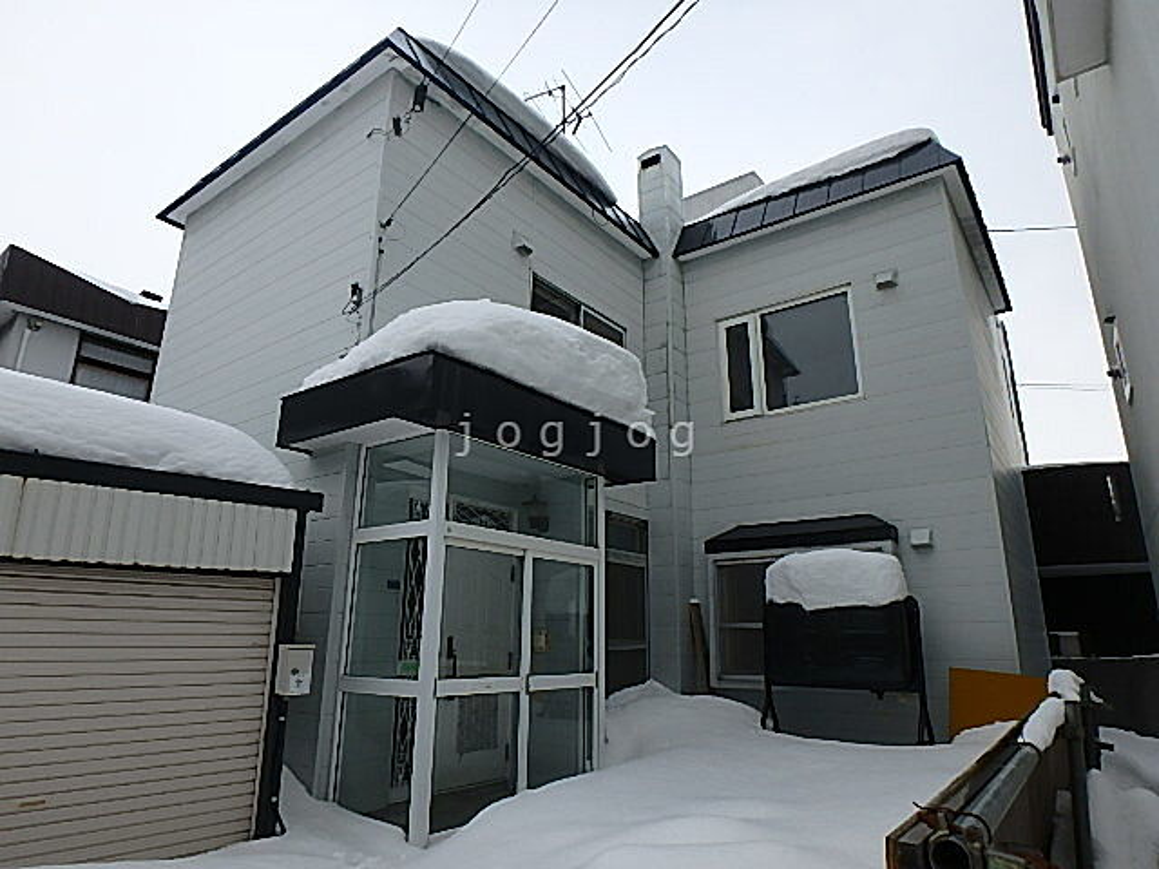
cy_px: 434
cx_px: 580
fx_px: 703
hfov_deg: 79.0
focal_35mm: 21
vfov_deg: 63.4
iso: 125
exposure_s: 1/800
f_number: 3.5
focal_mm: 3.7
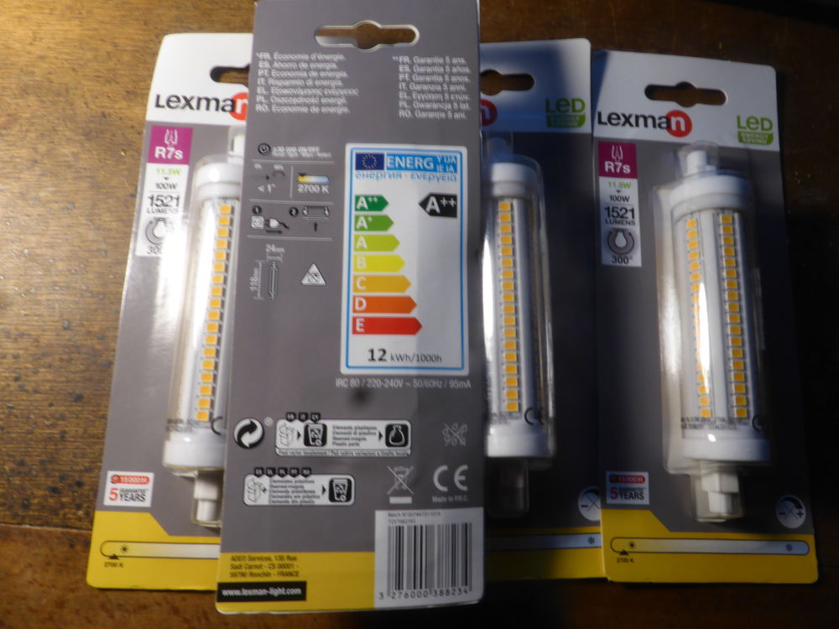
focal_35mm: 24
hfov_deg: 71.6
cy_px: 314
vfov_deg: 56.8
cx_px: 420
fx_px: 582
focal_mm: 4.3
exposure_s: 1/3.2
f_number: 8
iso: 100
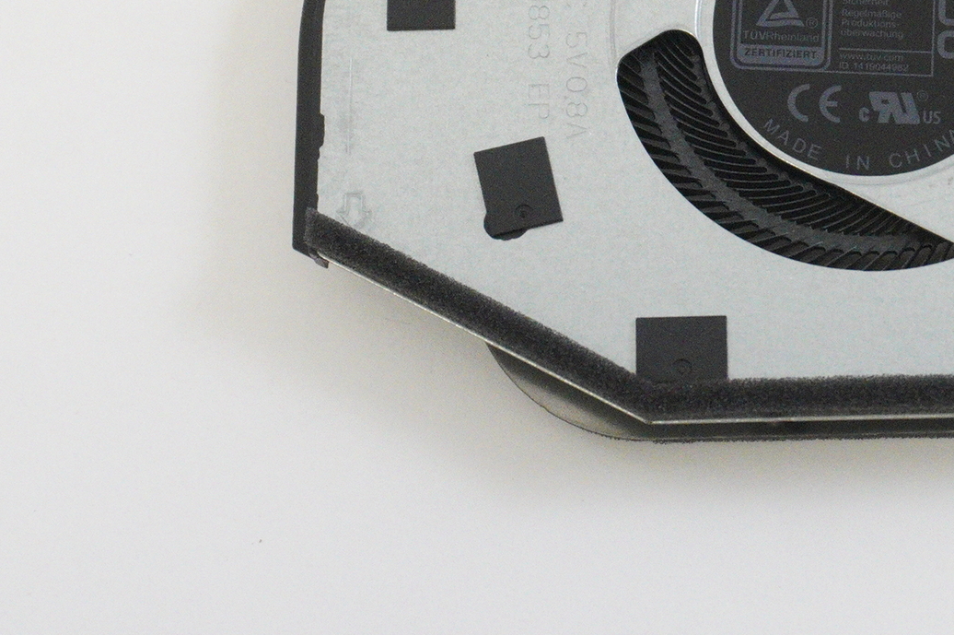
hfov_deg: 18.1
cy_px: 56
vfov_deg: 12.1
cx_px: 755
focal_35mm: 112
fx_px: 2971
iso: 5000
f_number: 5.6
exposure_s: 1/250
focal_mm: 31
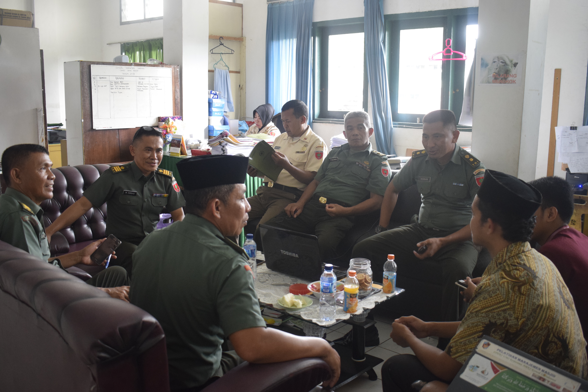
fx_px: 563
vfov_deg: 38.4
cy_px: 196
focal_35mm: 34
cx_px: 294
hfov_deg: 55.1
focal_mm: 23
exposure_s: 1/30
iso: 1800
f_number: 4
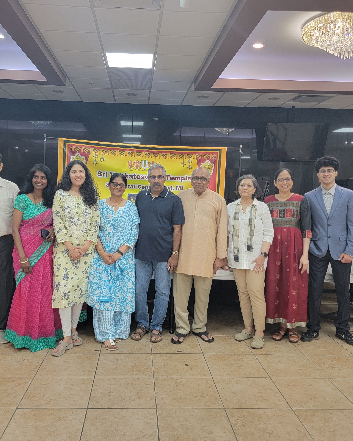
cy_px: 217
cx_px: 150
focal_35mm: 32
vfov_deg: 55.7
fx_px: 418
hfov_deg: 45.7
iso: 200
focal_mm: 6.7
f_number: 1.8
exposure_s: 1/120
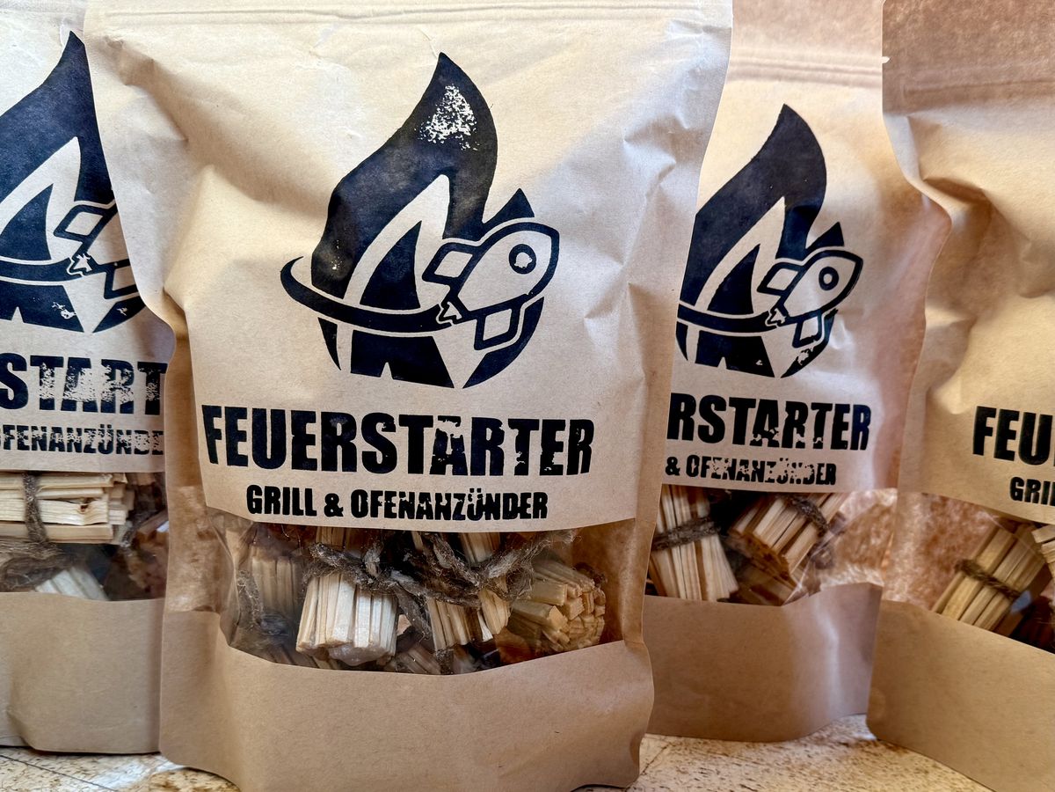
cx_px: 528
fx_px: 731
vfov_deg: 56.8
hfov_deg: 71.6
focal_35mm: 24
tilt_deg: -13.8
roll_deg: -3.3
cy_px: 396
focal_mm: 6.76
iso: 125
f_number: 1.78
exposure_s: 1/50
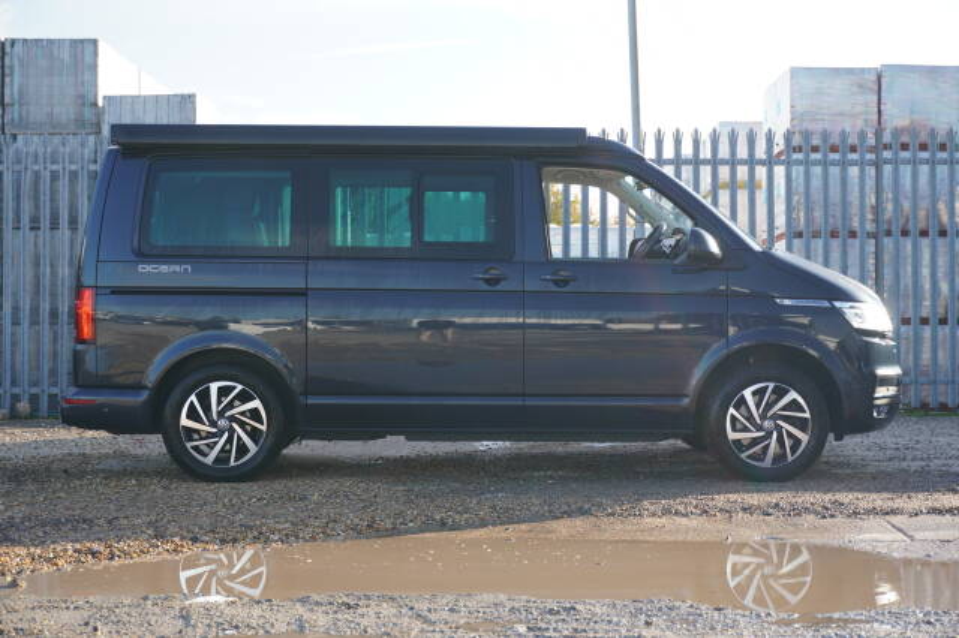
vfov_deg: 22.1
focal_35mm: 62
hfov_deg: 32.6
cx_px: 480
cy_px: 319
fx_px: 1637
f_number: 5.6
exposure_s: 1/90
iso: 160
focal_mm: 41
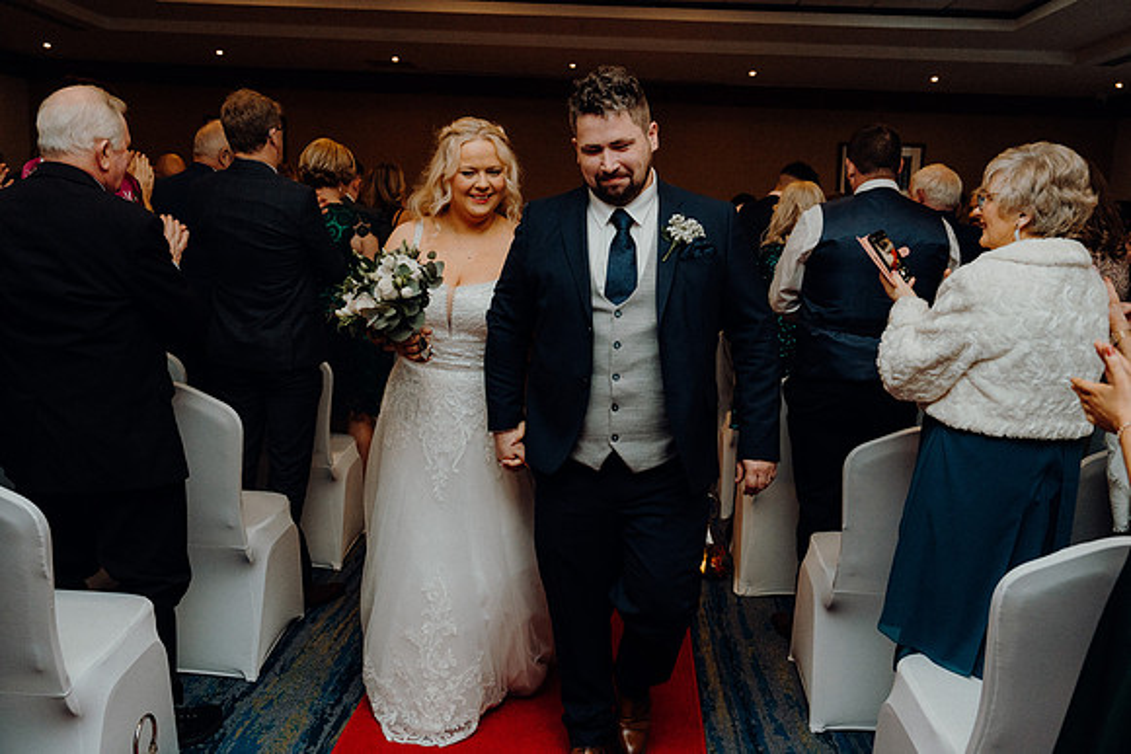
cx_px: 566
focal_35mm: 31
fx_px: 974
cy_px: 377
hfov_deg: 60.3
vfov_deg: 42.3
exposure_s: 1/160
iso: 2500
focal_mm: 31
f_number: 3.5
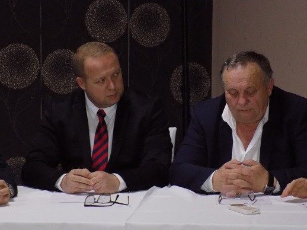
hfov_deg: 12.9
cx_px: 170
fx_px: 1356
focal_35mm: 153
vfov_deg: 9.7
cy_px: 114
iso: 800
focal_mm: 23.4
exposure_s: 1/30
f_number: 5
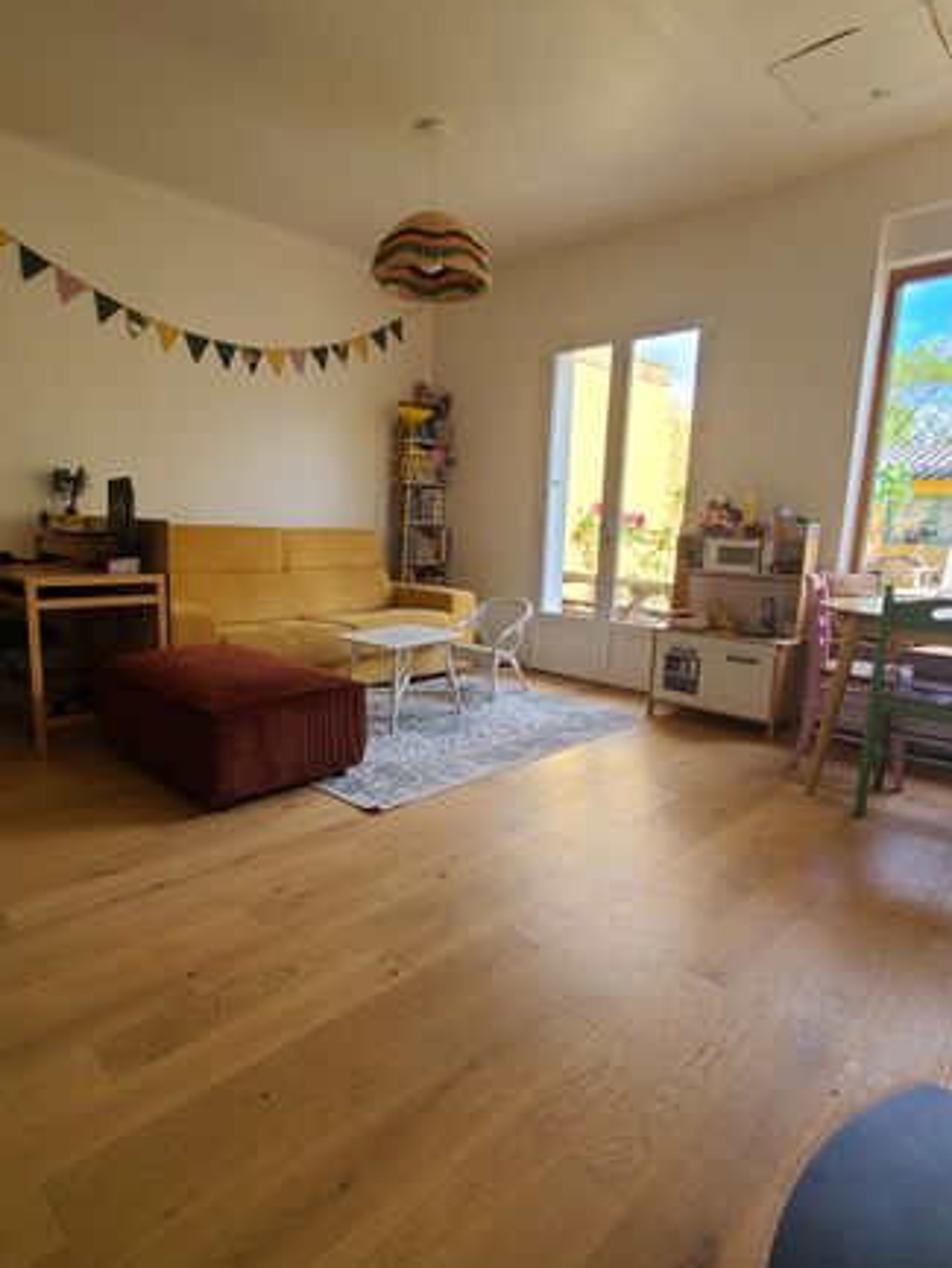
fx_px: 660
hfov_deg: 71.5
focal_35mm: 18
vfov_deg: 87.7
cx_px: 434
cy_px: 647
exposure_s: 1/120
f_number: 2.2
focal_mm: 2.2
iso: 64
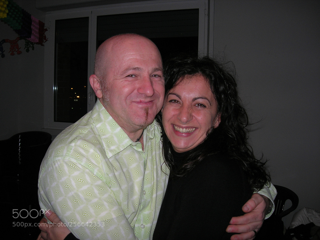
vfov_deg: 37.7
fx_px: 351
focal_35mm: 38
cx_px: 160
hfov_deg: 49.0
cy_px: 120
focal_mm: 7.8
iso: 64
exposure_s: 1/60.1
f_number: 2.8
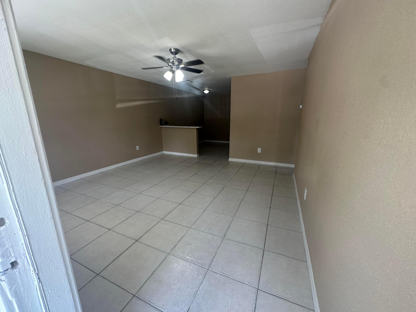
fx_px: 168
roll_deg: +0.5
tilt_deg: -12.9
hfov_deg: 102.1
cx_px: 208
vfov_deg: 85.7
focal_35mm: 14
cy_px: 156
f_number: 2.2
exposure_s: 1/120
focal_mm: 2.22
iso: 50
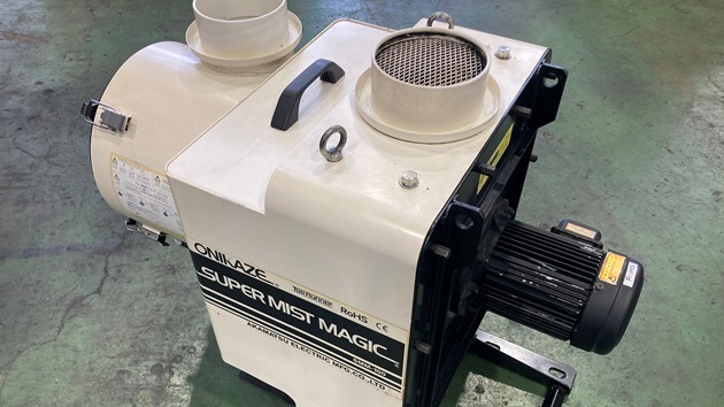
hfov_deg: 62.6
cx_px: 357
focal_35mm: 31
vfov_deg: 37.6
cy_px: 249
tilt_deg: -48.4
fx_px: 595
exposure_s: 1/73
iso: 80
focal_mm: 3.99
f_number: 1.8
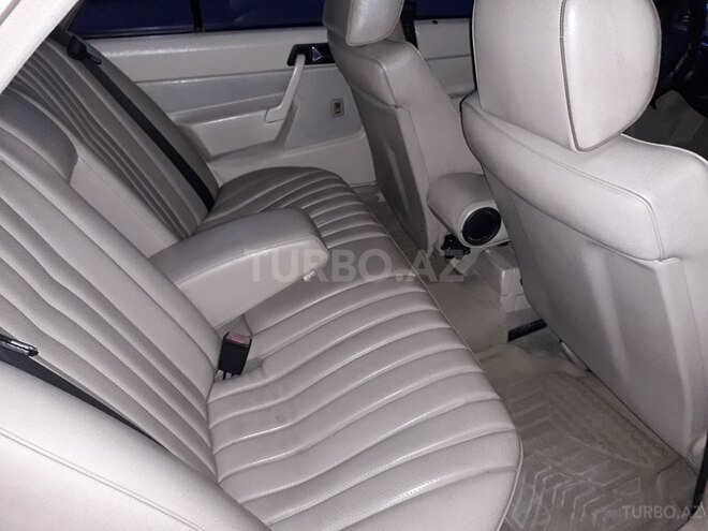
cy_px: 266
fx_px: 552
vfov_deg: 51.4
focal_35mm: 27
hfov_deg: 65.3
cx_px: 354
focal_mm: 3.6
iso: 200
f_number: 1.9
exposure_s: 1/33
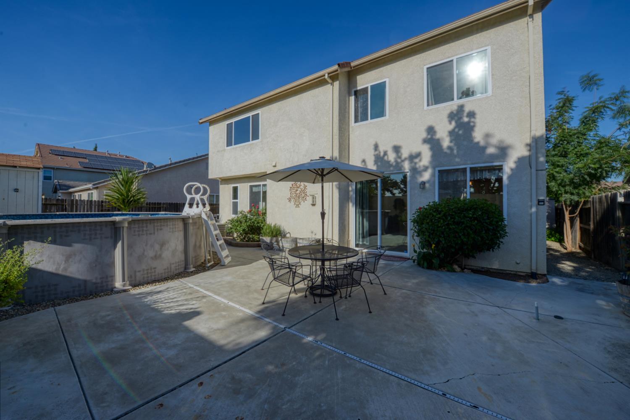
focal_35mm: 14
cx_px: 315
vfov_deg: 81.2
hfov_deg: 104.3
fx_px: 245
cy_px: 210
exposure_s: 1/400
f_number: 10
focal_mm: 14
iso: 400
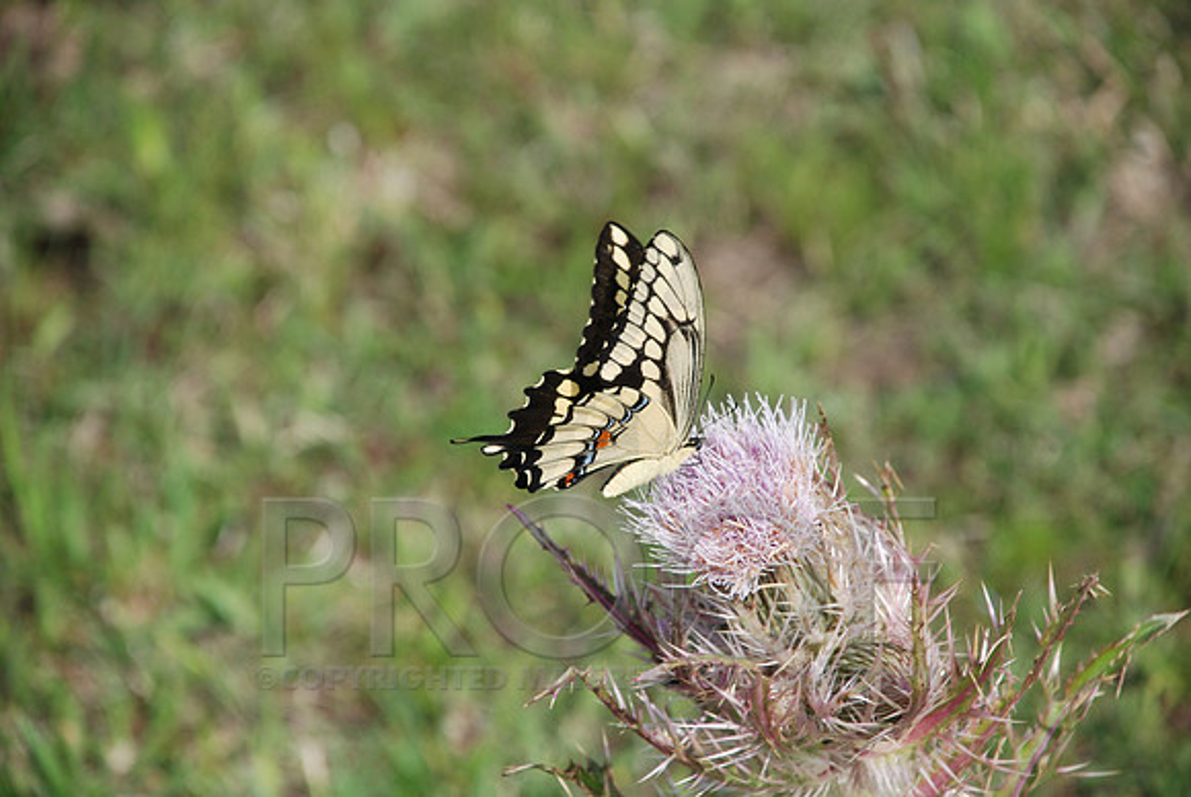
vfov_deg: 6.8
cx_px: 596
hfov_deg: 10.1
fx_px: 6706
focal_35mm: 202
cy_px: 398
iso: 180
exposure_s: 1/500
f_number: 5.6
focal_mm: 135
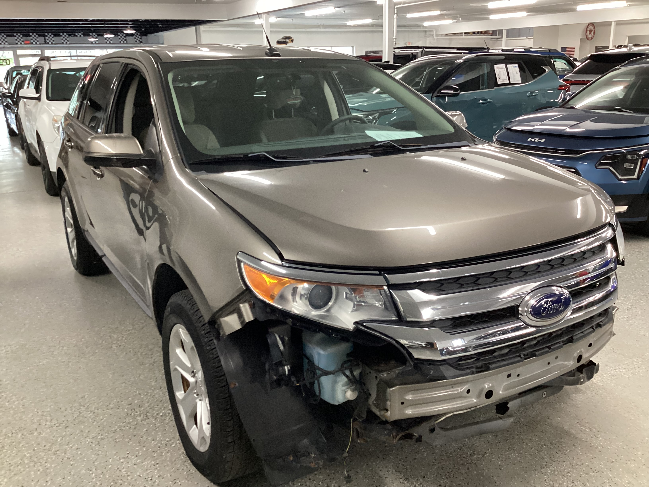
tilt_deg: -17.6
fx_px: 581
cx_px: 324
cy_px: 244
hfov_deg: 58.4
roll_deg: +1.3
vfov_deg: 45.4
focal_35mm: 31
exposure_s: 1/50
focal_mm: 3.3
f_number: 2.4
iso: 320
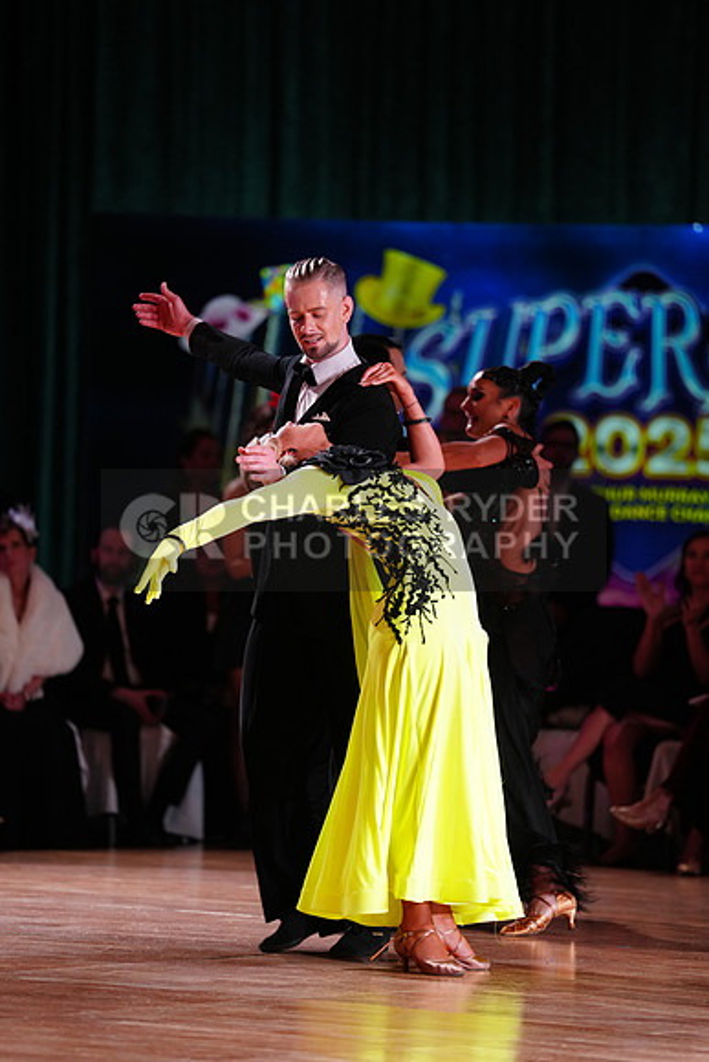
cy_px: 531
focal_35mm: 188
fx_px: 5550
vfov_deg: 10.9
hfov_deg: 7.3
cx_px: 354
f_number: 2.8
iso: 2000
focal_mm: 188
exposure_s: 1/400
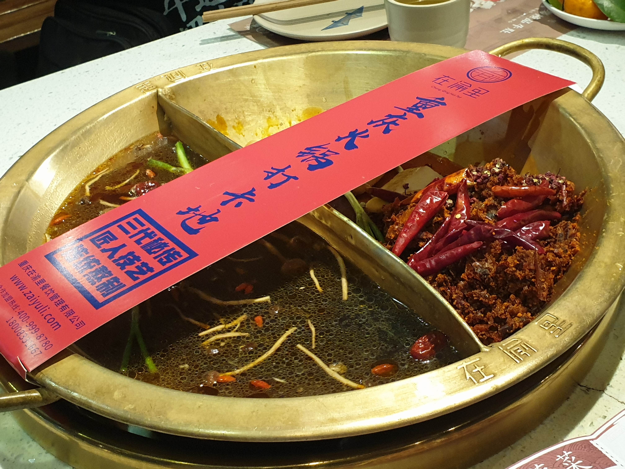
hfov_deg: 67.3
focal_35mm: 26
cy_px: 234
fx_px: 469
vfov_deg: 53.1
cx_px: 312
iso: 320
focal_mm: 4.3
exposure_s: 1/50
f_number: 2.4
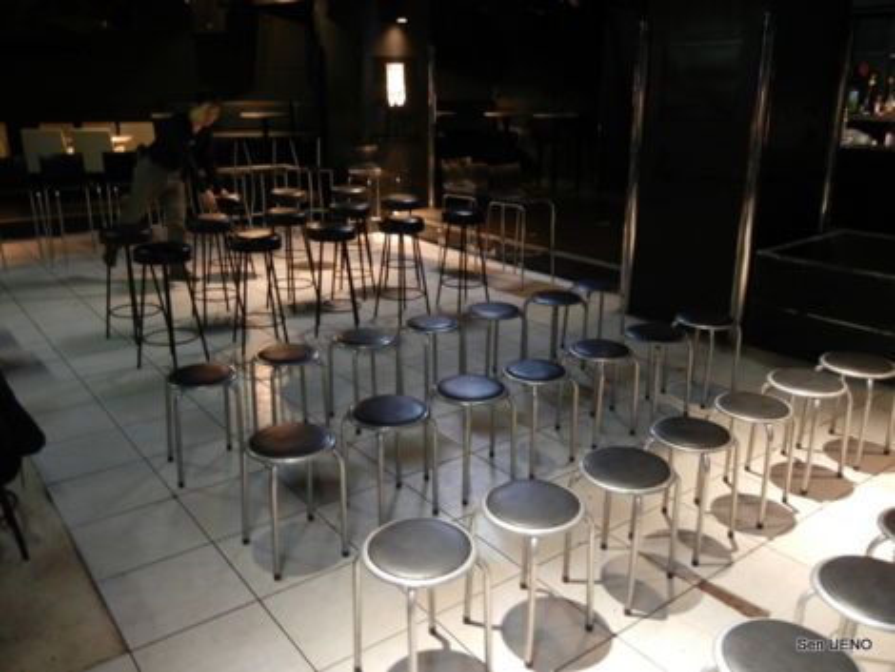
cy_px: 336
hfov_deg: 59.9
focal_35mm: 30
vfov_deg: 46.8
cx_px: 448
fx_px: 776
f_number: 3.5
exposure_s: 1/11.5
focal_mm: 5.4
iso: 400
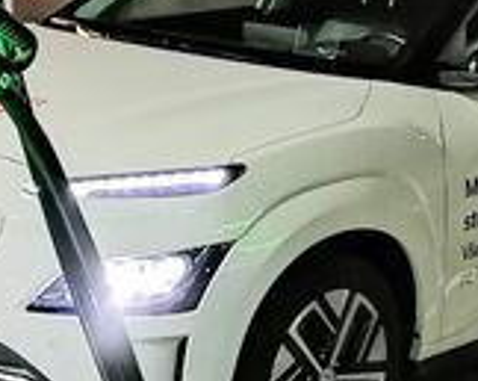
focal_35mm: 113
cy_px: 38
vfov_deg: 13.5
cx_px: 136
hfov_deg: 17.0
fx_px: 1596
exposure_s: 4
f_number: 1.8
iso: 1000
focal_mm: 5.3
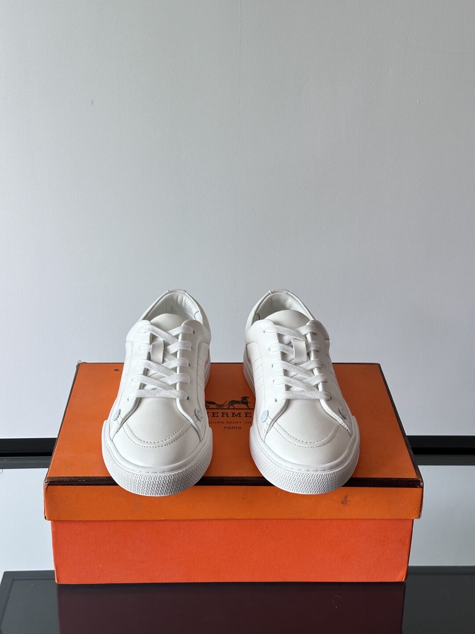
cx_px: 238
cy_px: 317
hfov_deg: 30.3
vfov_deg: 39.7
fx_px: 878
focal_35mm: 48
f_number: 1.78
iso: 64
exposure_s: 1/312
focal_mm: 6.86
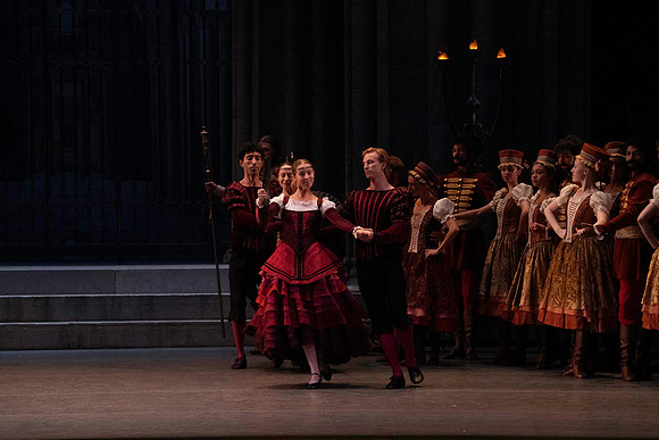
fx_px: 3662
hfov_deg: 10.3
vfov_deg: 6.9
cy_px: 220
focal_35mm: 200
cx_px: 330
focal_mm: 200
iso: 12800
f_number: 7.1
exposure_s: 1/400
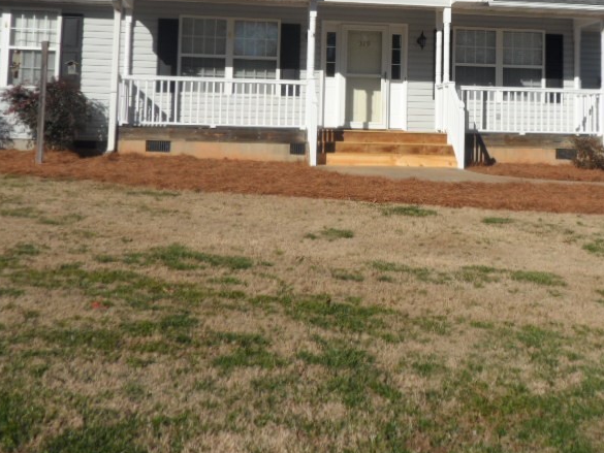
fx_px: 855
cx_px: 393
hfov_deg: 38.5
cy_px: 67
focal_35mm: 49
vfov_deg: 28.8
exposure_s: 1/180
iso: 80
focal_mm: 4.9
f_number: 8.8
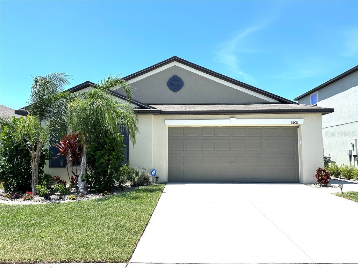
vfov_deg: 56.8
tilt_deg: +3.7
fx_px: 248
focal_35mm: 24
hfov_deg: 71.6
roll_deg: +0.5
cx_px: 179
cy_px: 134
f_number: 1.78
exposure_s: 1/5848
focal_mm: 6.86
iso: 80
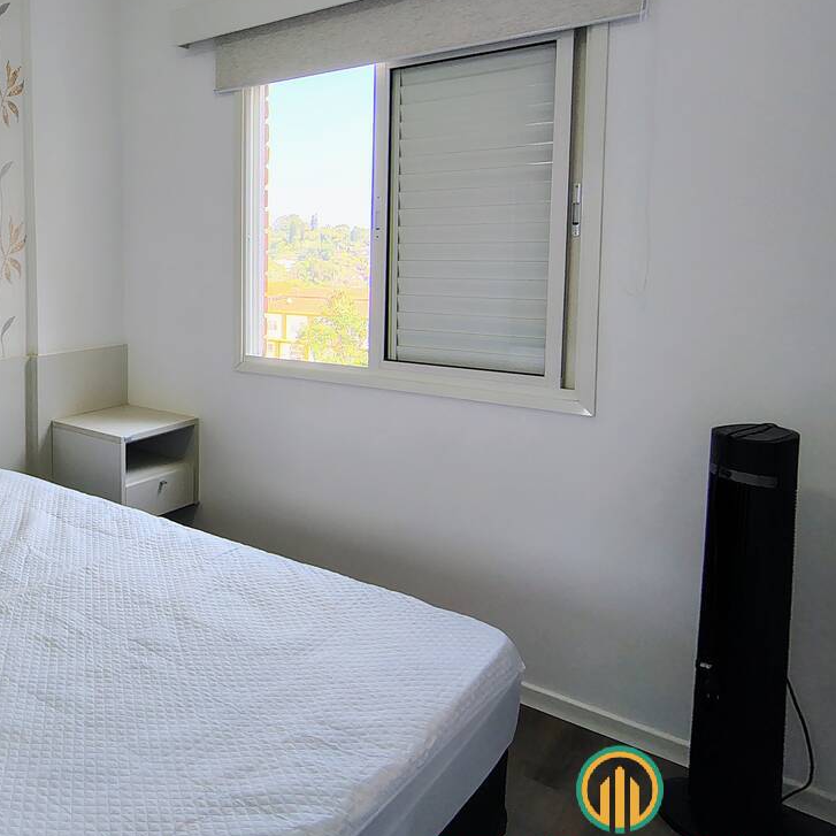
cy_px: 293
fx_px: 765
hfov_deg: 48.0
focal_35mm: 28
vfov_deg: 56.3
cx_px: 10
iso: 288
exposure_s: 1/120
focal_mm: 2.13
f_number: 2.2
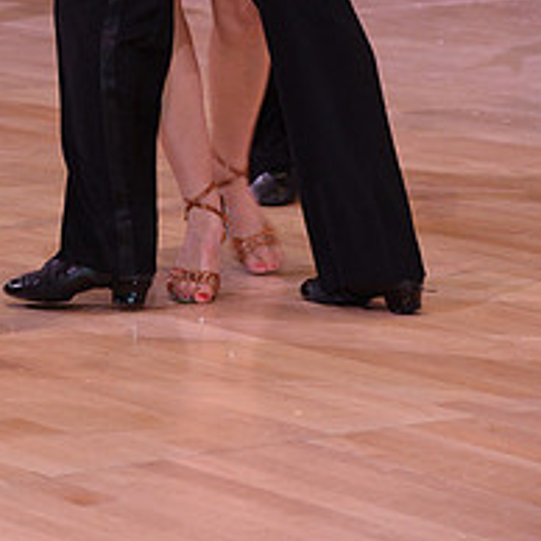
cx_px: 21
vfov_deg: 7.4
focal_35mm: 234
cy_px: -151
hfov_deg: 7.5
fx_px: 4138
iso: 2000
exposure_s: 1/250
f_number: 5
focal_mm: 92
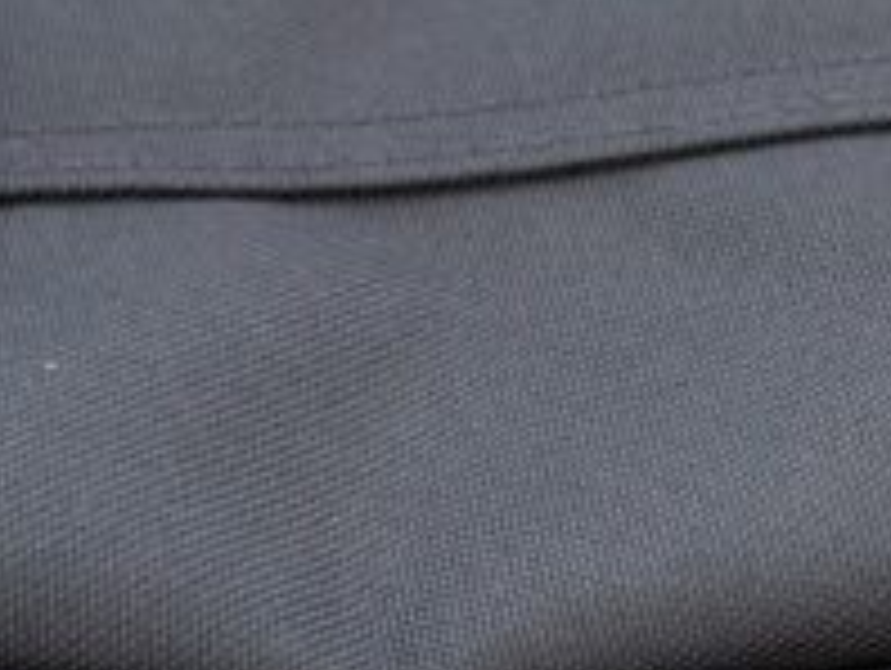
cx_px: 603
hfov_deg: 15.8
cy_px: 636
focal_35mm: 124
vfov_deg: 11.9
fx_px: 3196
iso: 1785
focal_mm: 6.9
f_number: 1.68
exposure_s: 1/14.9
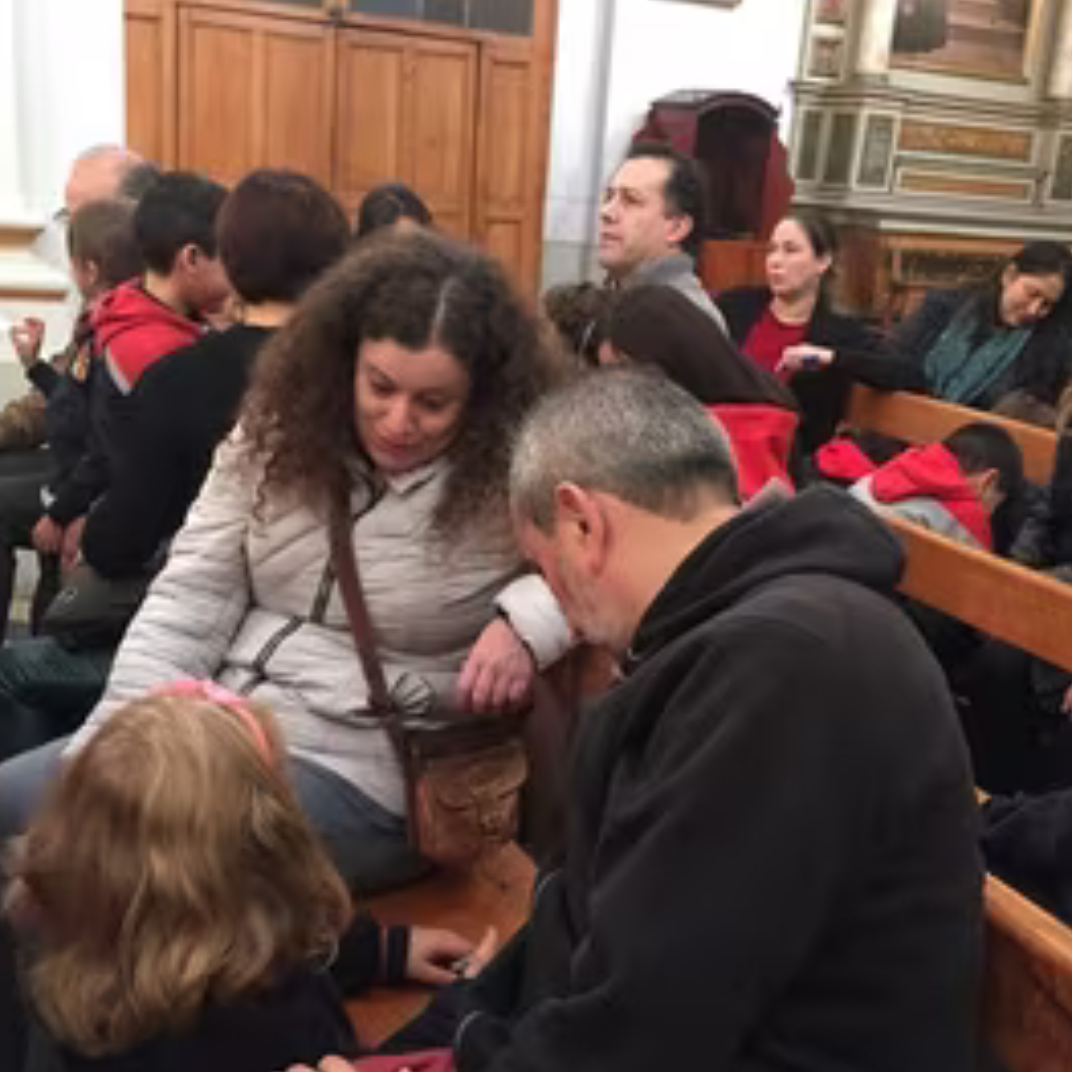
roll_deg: -5.6
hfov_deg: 42.8
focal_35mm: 39
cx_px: 567
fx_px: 1366
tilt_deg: -17.4
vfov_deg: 42.7
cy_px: 607
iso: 125
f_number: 2.2
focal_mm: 4.15
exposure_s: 1/10
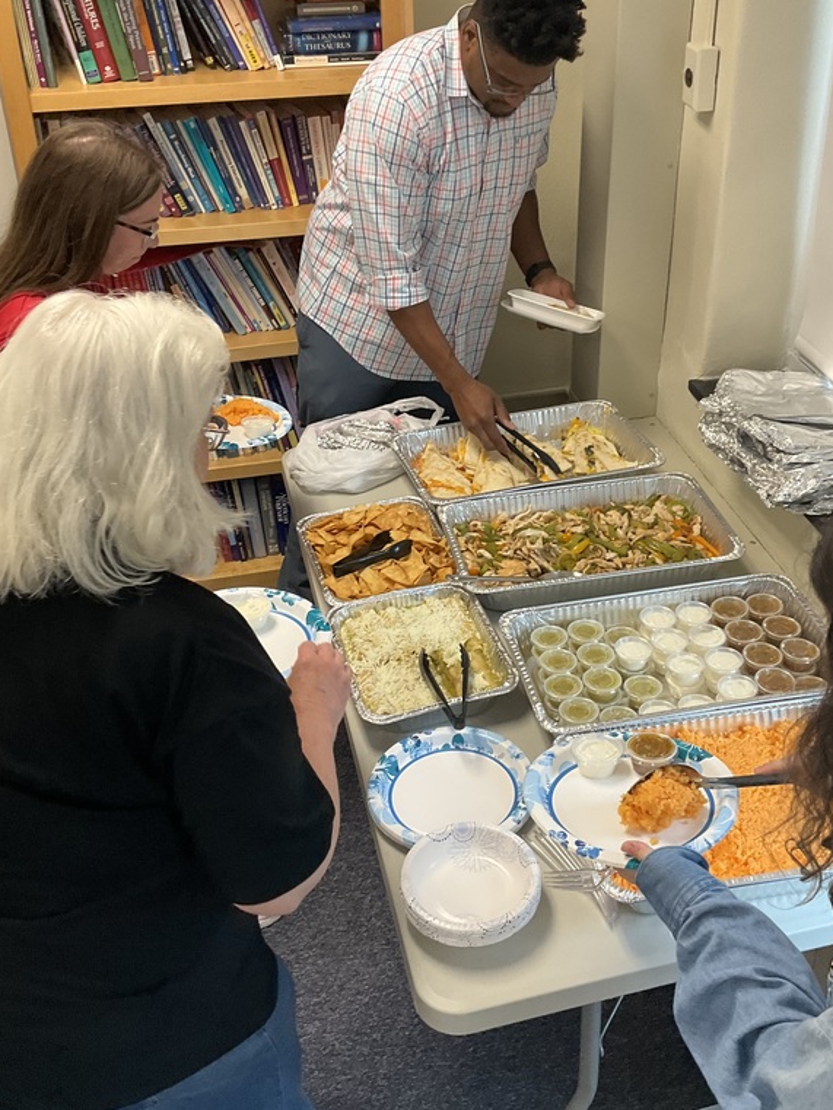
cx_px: 474
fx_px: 1251
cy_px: 505
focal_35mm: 39
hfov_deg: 36.8
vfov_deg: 47.8
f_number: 1.8
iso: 100
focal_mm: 3
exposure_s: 1/60
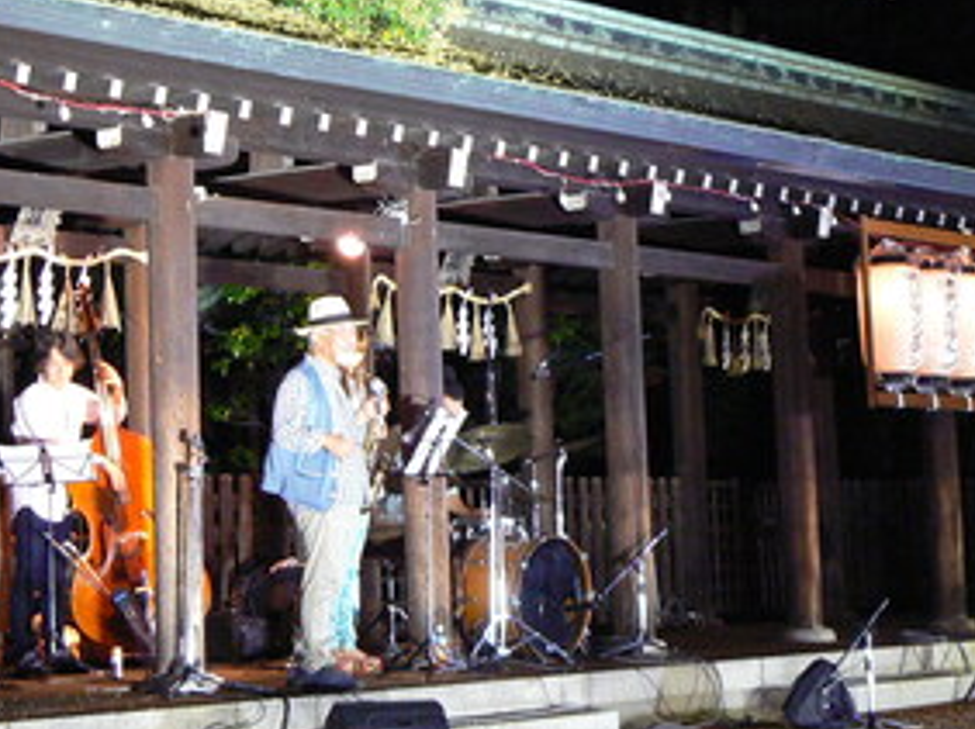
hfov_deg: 18.8
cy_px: 166
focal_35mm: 103
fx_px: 2899
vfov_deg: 14.3
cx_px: 149
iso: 200
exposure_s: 1/10
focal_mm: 8.2
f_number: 2.8
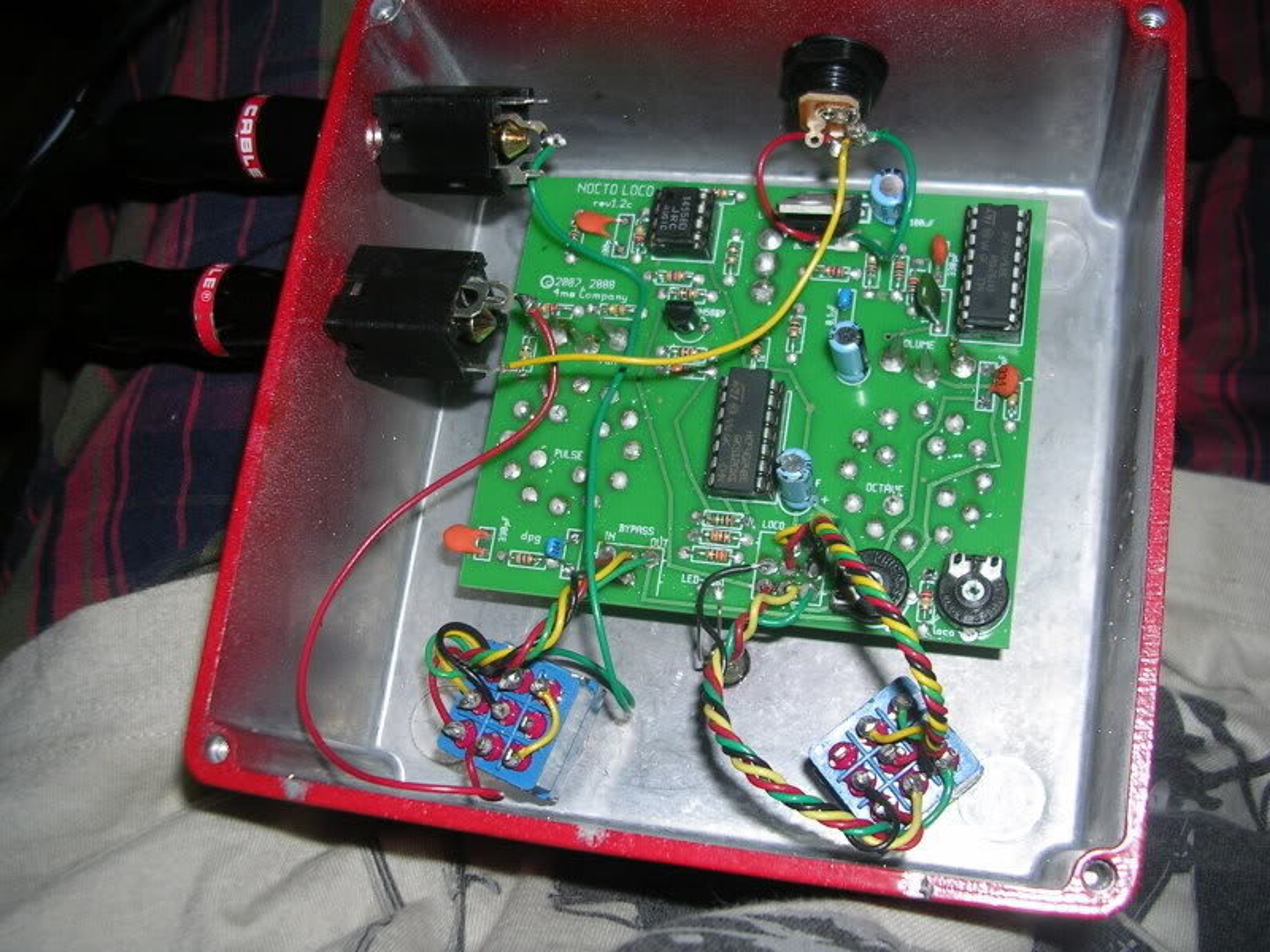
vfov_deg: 37.7
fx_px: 1394
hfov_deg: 49.0
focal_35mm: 38
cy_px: 476
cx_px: 635
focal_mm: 5.8
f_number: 2.8
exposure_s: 1/60.1
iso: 50
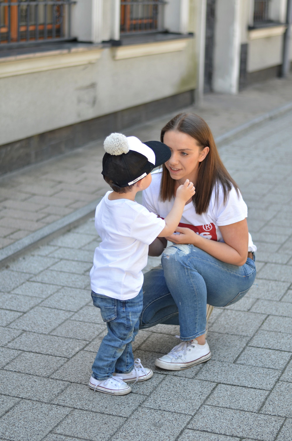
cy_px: 220
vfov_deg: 27.0
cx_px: 146
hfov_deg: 18.1
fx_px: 917
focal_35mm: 75
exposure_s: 1/400
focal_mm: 50
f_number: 1.8
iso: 100
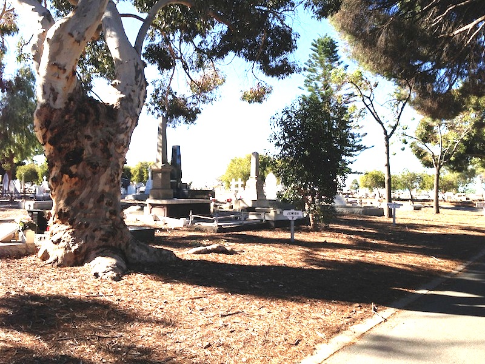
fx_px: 462
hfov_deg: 55.4
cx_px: 242
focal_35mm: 33
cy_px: 182
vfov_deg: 42.9
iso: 50
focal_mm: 4.13
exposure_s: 1/686
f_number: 2.4
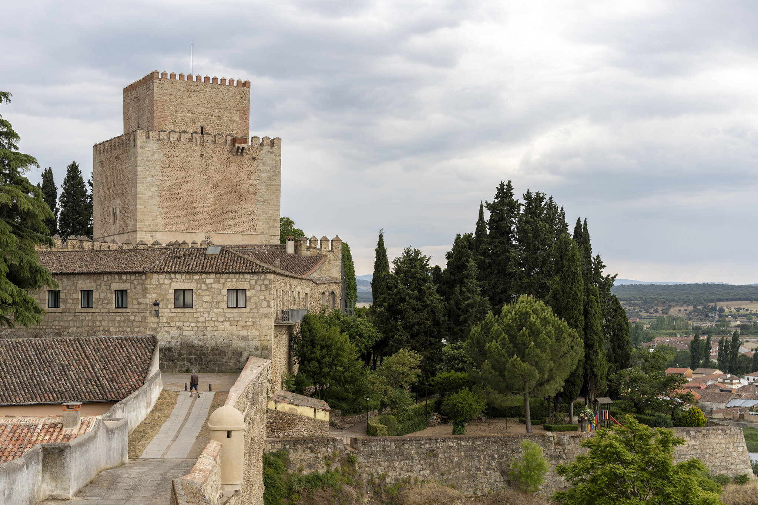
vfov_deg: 24.6
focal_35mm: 55
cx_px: 379
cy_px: 252
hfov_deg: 36.2
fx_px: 1158
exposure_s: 1/160
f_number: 7.1
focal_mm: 55
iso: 100
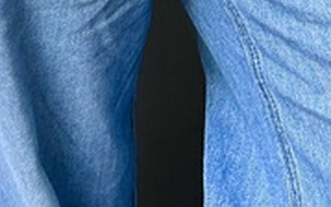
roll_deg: +1.0
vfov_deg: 7.0
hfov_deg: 13.6
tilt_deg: -8.9
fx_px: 1390
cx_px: 118
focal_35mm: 154
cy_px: -549
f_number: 1.5
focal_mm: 5.7
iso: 100
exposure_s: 1/100
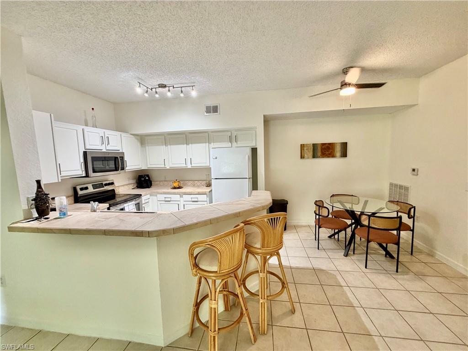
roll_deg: +2.4
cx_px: 234
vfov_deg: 85.7
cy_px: 176
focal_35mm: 14
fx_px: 189
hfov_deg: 102.1
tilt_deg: -6.5
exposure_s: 1/60
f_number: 2.2
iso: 200
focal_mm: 2.22
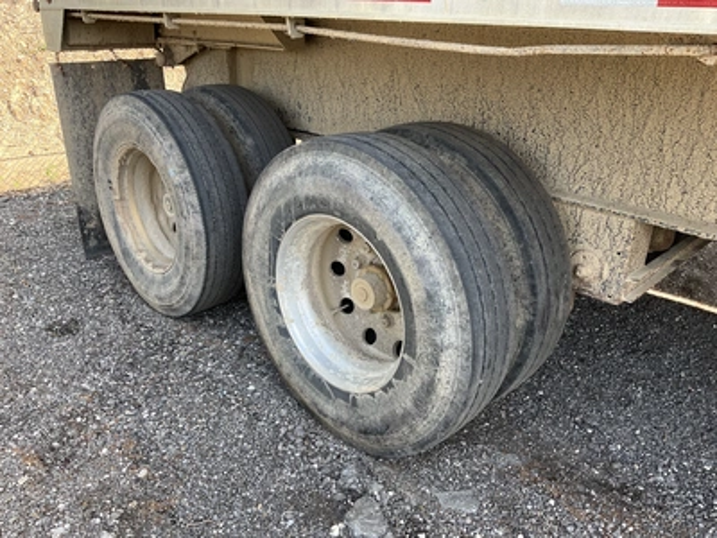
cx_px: 358
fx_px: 601
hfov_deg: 61.7
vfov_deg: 48.2
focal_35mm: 29
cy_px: 269
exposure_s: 1/141
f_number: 1.8
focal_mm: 3
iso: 20
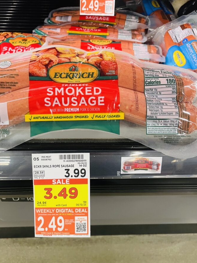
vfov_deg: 59.9
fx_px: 227
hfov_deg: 46.7
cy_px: 141
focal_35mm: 30
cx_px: 87
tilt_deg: -51.5
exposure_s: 1/60
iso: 125
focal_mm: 4.2
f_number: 1.6
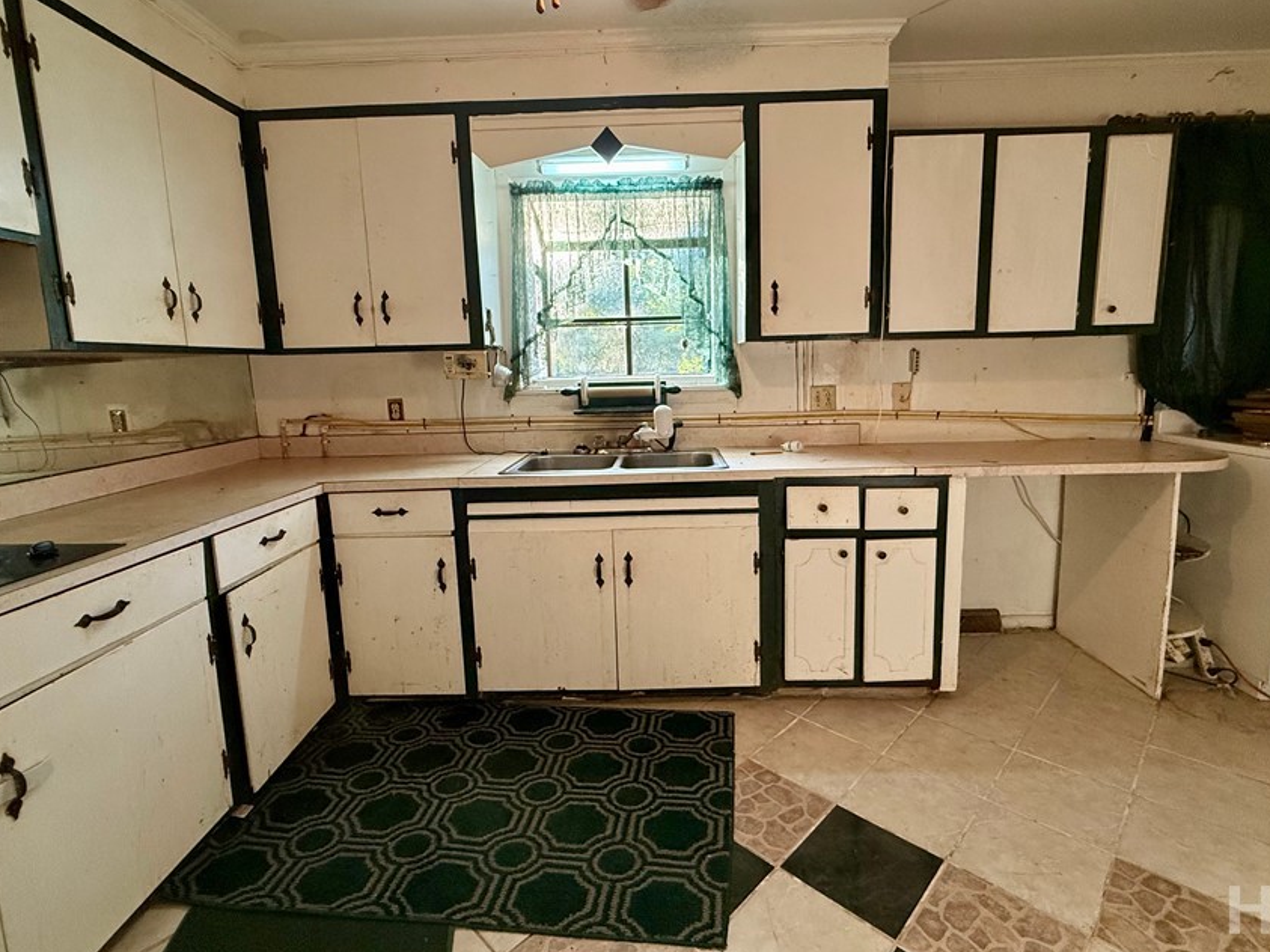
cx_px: 664
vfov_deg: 74.7
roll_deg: +1.7
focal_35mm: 17
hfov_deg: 91.0
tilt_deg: -7.2
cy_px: 452
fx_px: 624
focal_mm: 2.22
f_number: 2.2
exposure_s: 1/120
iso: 400
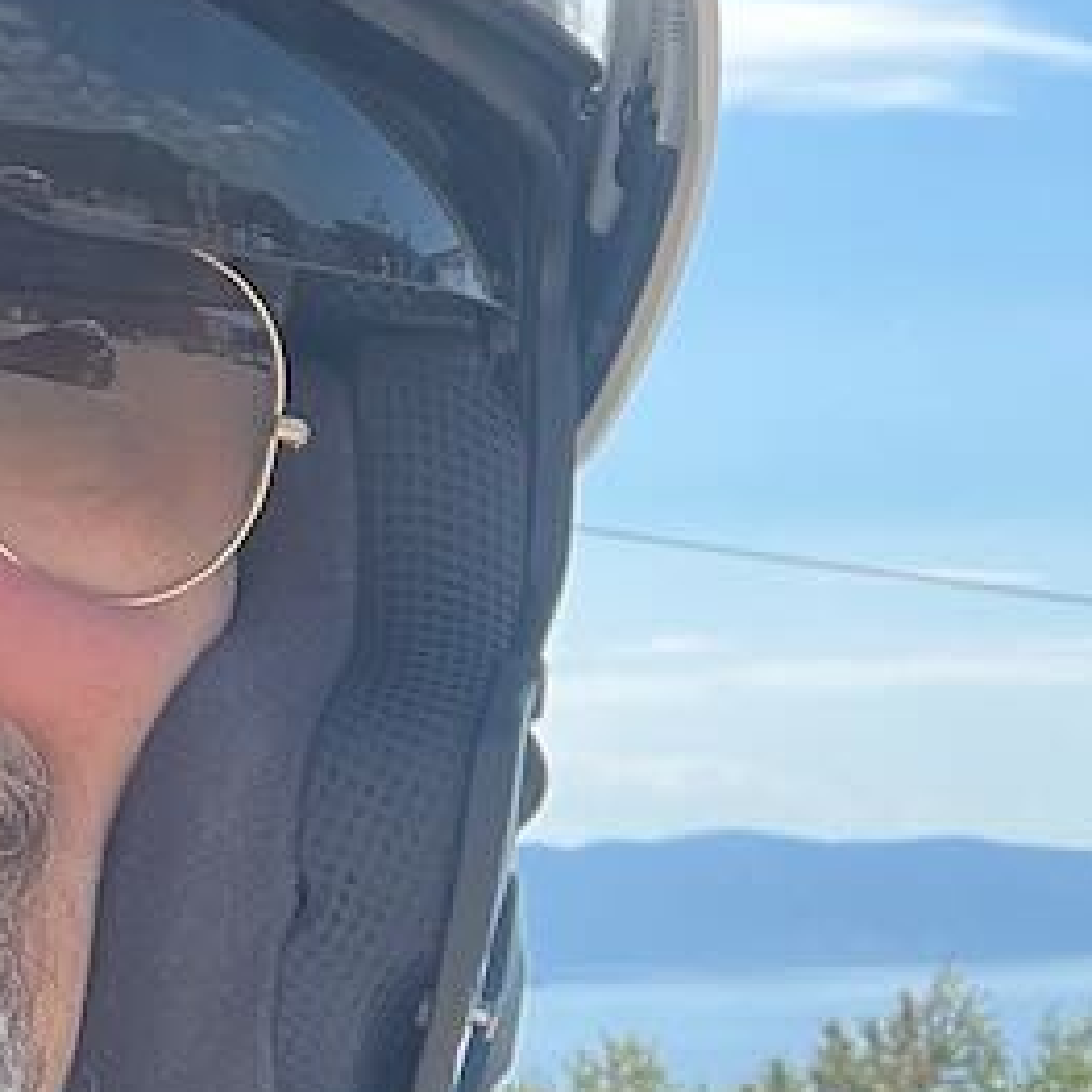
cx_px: 1316
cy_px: 1017
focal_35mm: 99
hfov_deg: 16.8
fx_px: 3533
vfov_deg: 17.3
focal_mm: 2.71
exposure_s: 1/436
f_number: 2.2
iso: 25
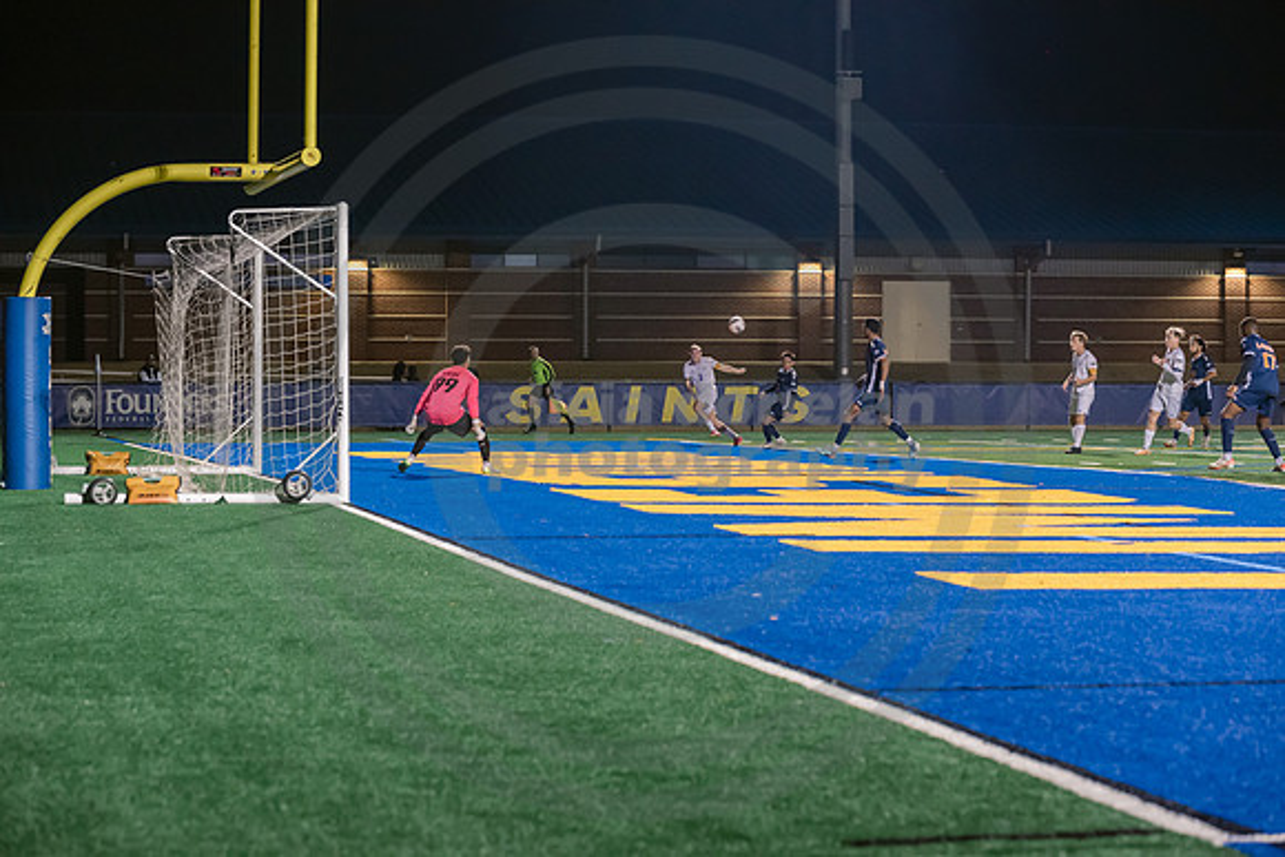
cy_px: 428
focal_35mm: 100
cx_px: 642
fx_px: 3570
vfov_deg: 13.7
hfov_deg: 20.4
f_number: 4
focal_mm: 100
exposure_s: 1/400
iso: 3200
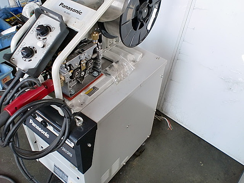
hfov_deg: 52.6
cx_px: 122
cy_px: 92
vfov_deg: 40.7
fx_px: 247
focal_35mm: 35
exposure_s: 1/60
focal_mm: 6.3
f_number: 3.1
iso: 100
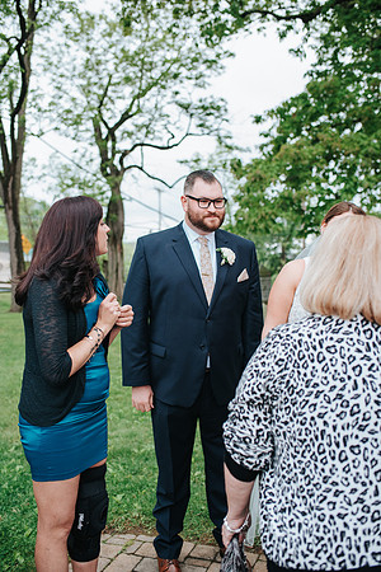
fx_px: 556
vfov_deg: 54.4
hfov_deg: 37.9
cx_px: 190
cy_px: 286
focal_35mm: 35
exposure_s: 1/800
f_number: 3.2
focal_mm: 35
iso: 720
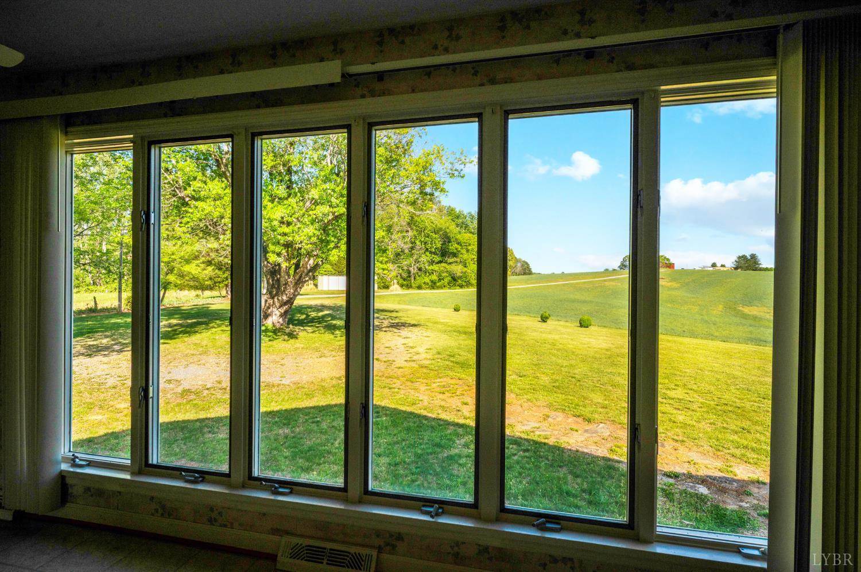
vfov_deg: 70.3
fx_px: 406
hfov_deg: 93.3
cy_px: 286
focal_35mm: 17
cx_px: 430
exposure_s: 1/500
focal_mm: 17
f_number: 8
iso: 400
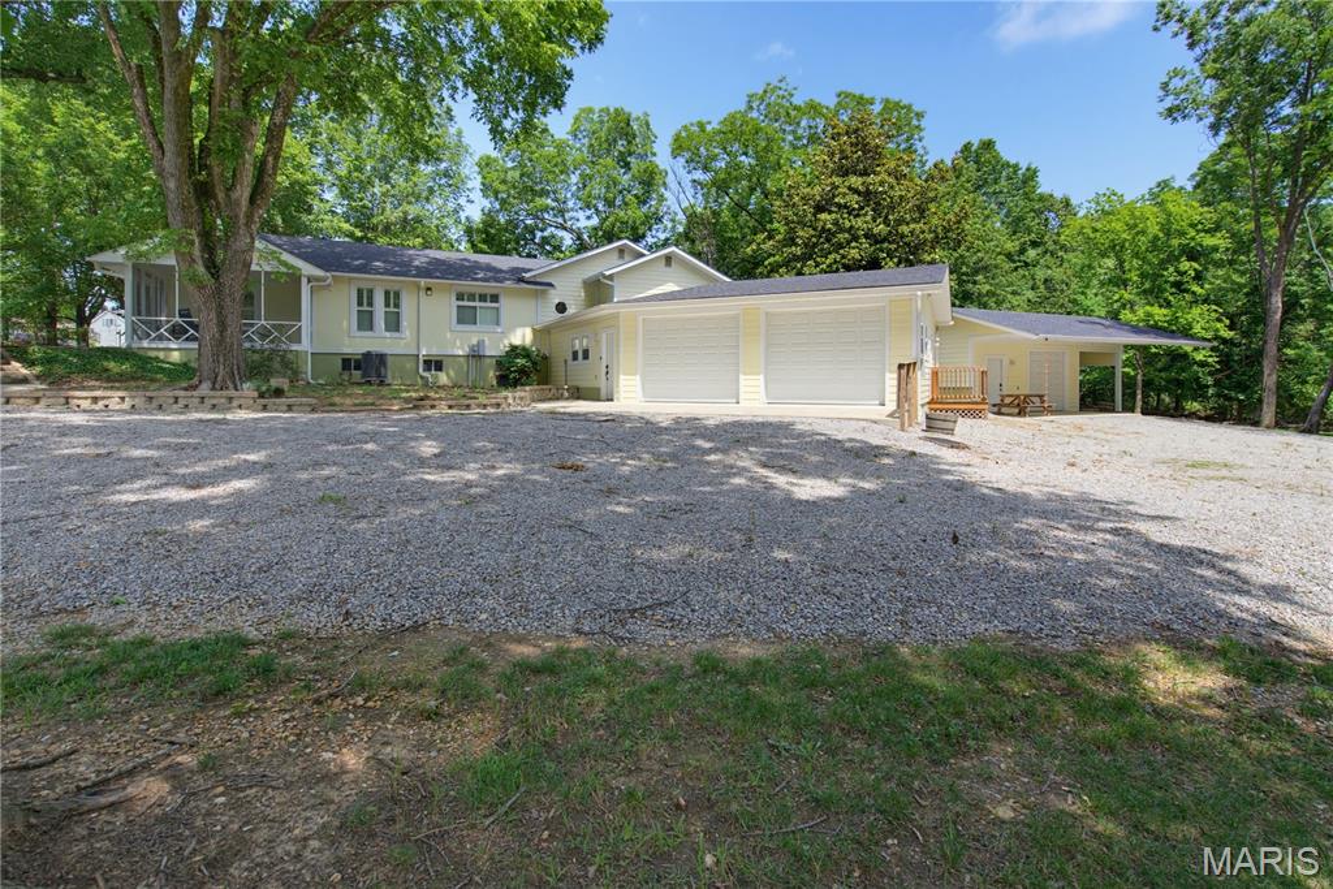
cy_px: 444
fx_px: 592
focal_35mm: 16
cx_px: 666
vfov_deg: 73.8
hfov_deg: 96.7
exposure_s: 1/125
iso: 200
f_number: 6.3
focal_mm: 16
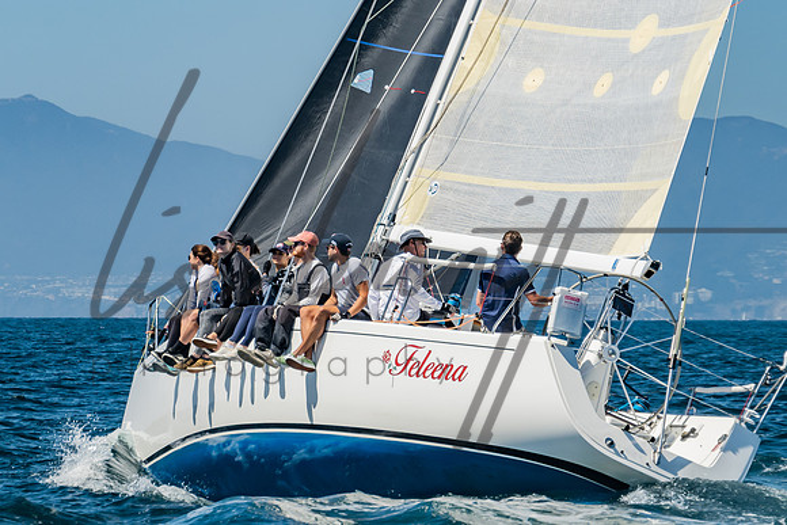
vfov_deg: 5.1
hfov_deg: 7.6
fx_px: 5889
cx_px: 211
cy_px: 142
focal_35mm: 269
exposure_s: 1/500
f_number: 6.3
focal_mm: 120
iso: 160
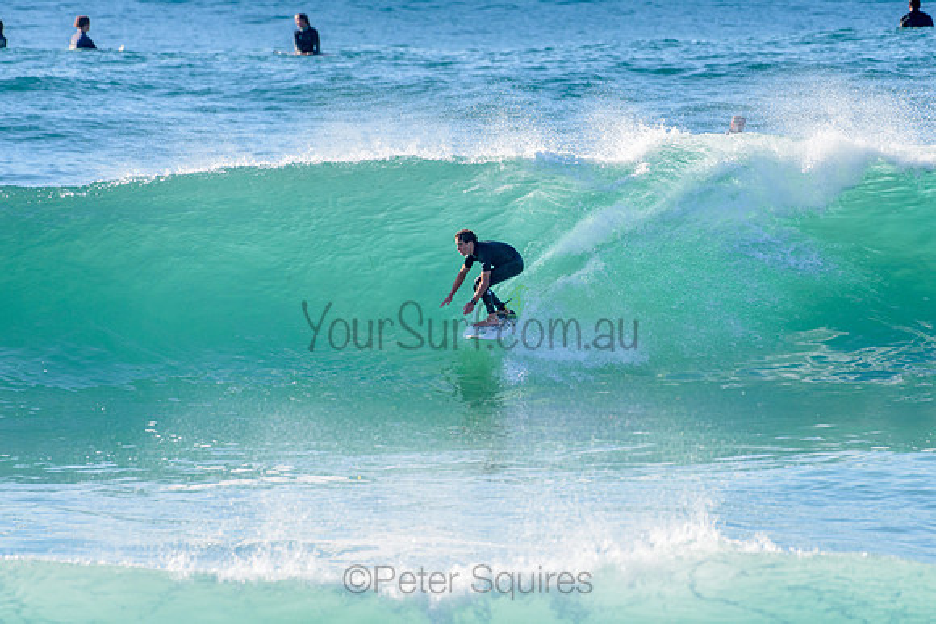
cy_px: 270
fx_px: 15947
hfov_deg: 3.4
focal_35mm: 613
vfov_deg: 2.2
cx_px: 490
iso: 320
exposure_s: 1/2000
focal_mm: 500
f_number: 5.6
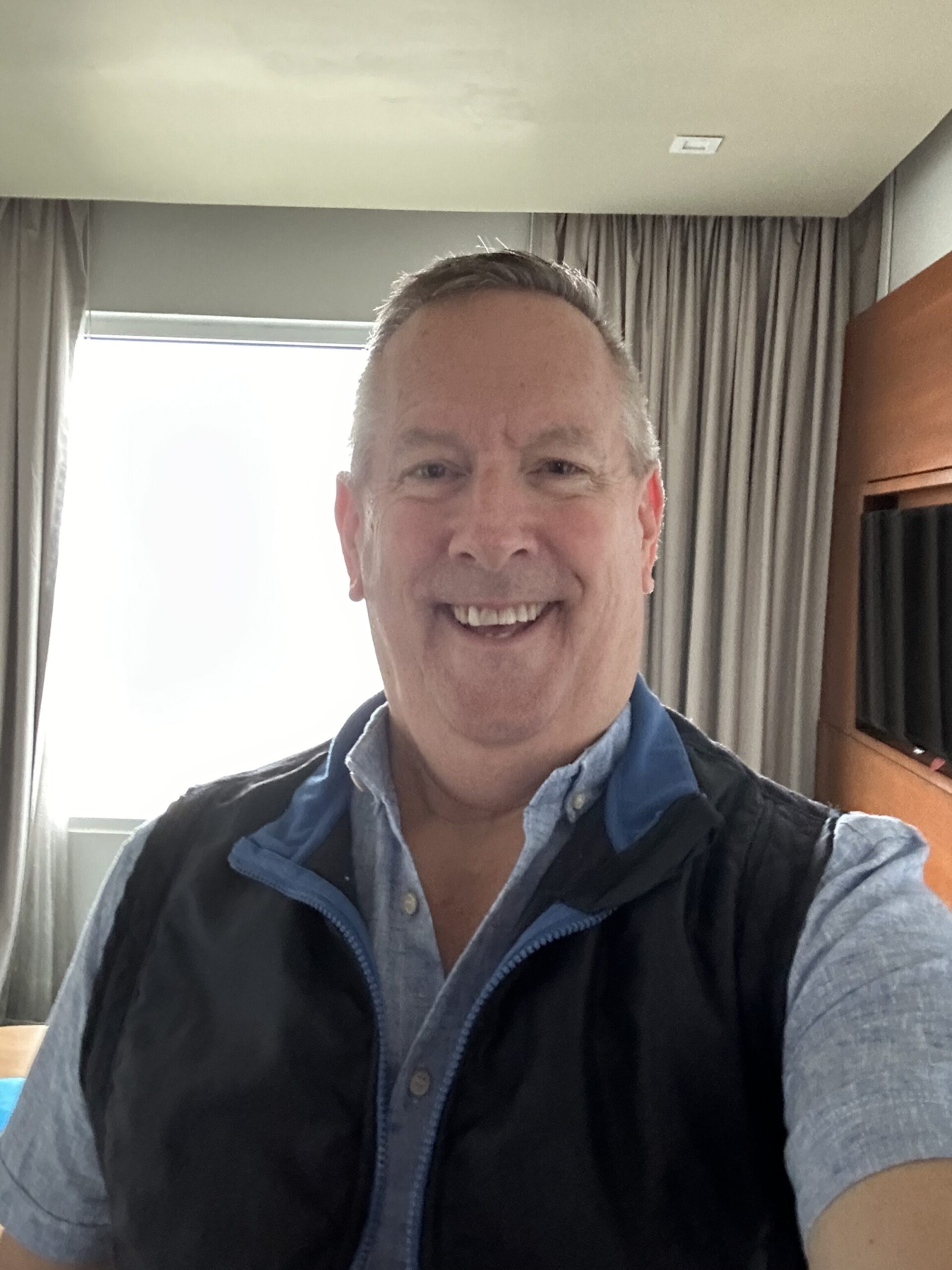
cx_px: 476
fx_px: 1100
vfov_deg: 60.0
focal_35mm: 30
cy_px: 635
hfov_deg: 46.8
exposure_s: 1/22
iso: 640
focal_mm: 2.69
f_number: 1.9
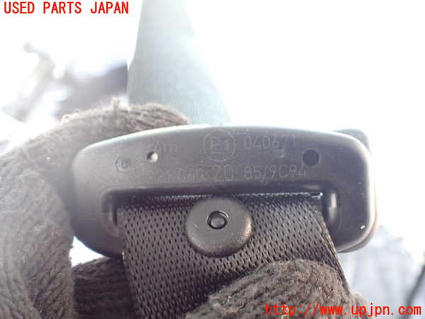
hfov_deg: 60.0
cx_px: 212
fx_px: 368
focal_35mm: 30
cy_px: 160
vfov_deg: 46.8
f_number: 2.3
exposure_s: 1/40
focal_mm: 5.4
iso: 800
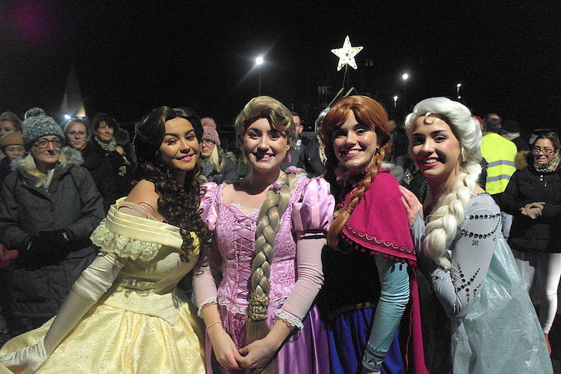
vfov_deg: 43.6
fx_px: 468
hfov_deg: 61.9
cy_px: 187
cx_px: 280
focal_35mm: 30
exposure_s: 1/100
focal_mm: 20
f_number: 2.8
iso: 1600
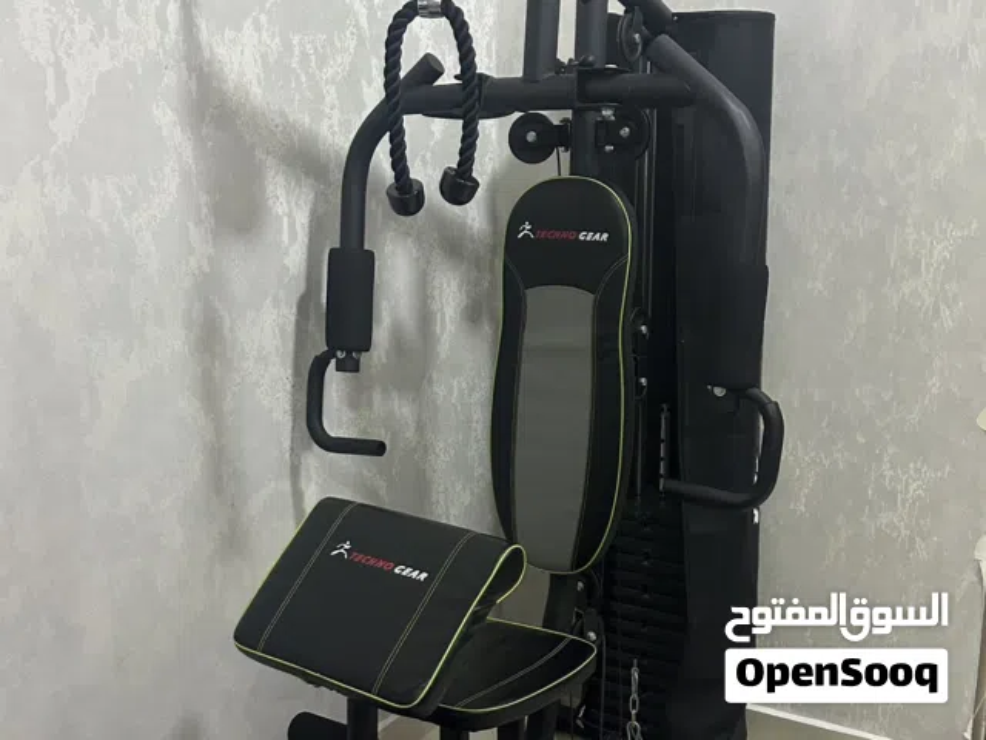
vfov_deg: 56.8
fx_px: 684
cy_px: 370
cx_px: 493
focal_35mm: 24
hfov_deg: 71.6
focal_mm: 6.86
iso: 500
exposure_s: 1/50
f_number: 1.78
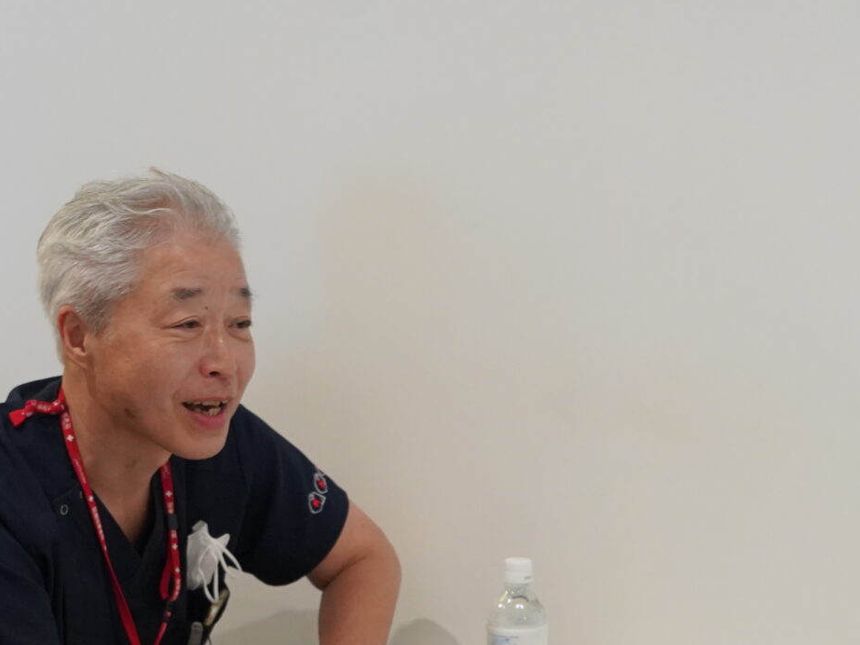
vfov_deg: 15.2
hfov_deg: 20.4
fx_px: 2385
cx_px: 468
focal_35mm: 96
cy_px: 568
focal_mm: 36
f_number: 5
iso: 3200
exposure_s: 1/160
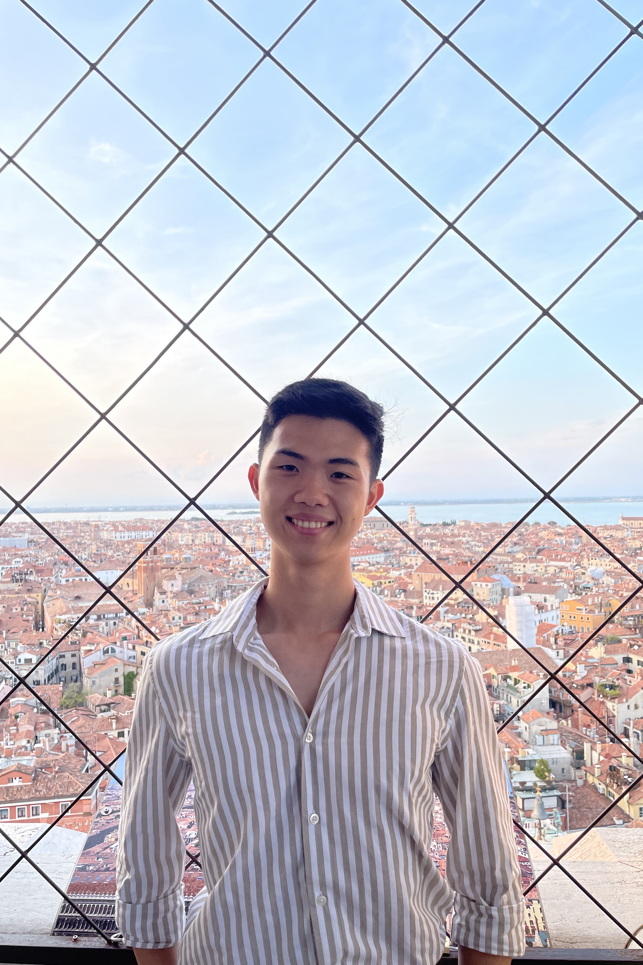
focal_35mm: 28
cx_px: 312
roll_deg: +0.7
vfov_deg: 65.5
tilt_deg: +2.3
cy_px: 482
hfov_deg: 46.4
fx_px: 750
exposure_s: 1/359
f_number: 1.6
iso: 32
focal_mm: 4.2
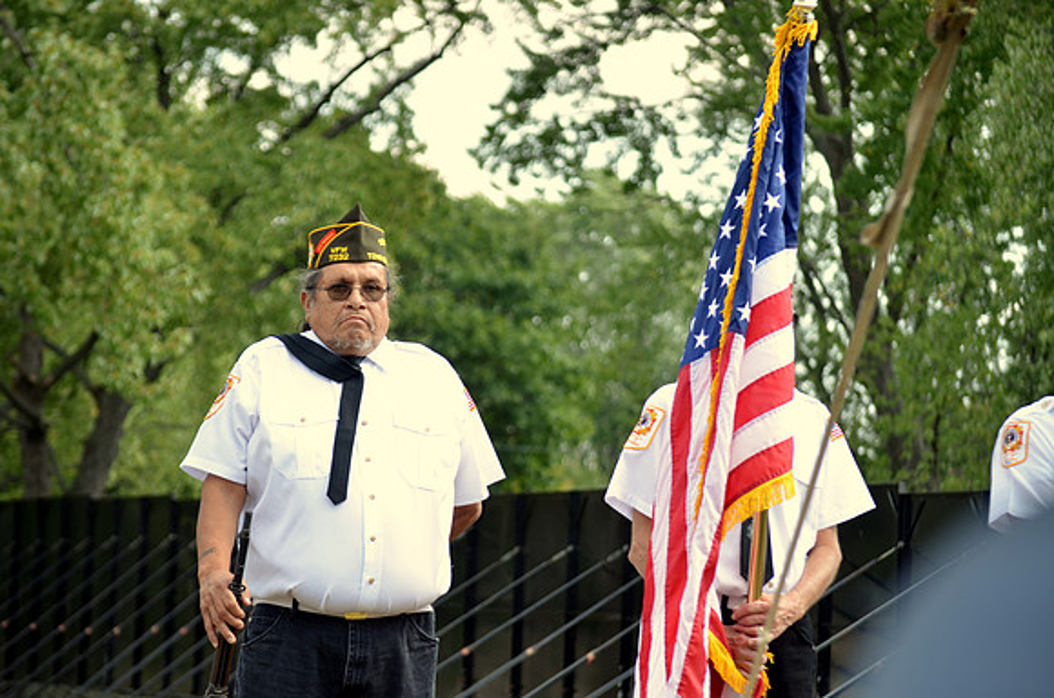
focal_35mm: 147
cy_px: 349
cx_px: 527
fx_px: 4294
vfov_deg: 9.3
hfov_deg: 14.0
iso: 100
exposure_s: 1/160
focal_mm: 98
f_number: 5
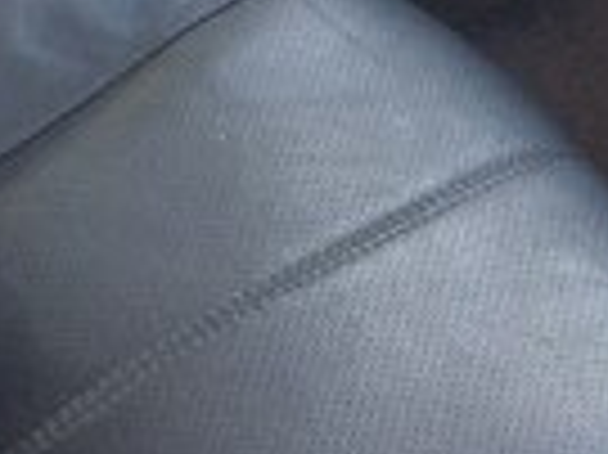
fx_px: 2492
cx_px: 495
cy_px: -402
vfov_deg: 9.8
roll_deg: +0.6
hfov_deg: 13.8
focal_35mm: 142
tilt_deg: -29.6
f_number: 2.2
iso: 50
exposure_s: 1/50
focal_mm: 4.15
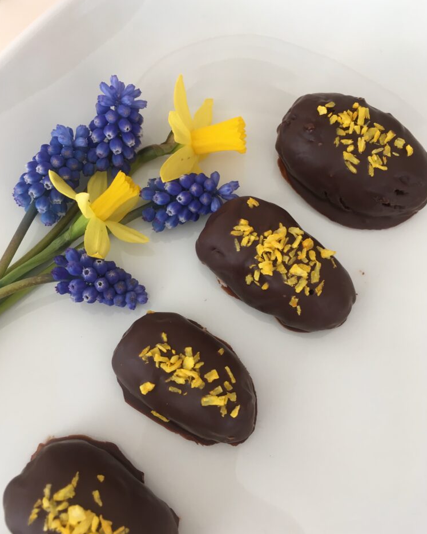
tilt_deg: -76.8
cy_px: 270
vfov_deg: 57.2
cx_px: 215
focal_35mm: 31
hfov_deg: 47.1
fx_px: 490
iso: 25
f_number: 2.2
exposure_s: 1/33
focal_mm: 4.15
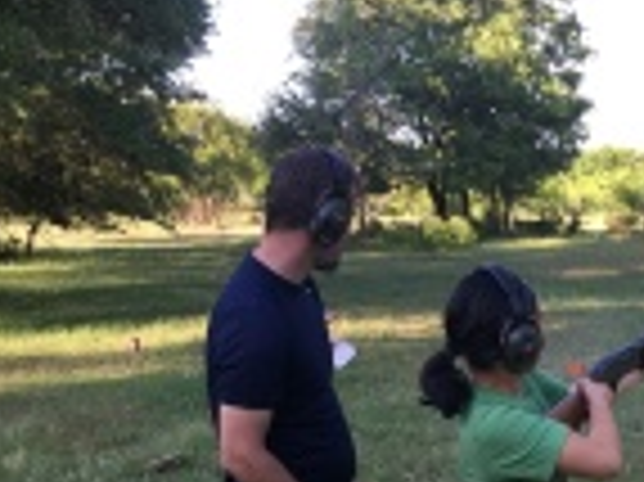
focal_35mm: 74
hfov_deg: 25.2
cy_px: 523
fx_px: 1376
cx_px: 635
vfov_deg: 19.1
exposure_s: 1/154
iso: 25
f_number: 2.2
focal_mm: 4.15
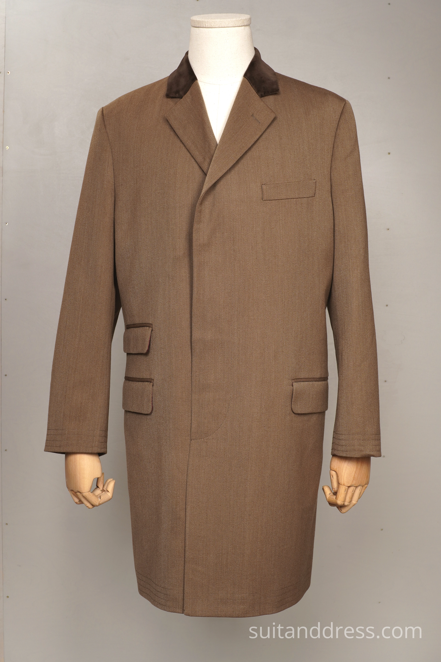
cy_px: 331
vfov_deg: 41.1
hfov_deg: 28.1
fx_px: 882
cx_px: 220
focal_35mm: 48
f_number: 8
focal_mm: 32
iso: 200
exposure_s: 1/8
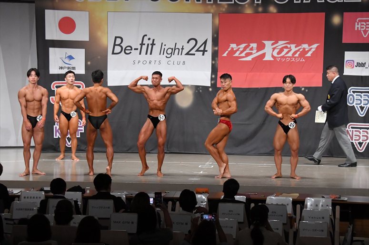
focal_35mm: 97
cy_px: 122
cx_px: 184
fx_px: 994
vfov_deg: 14.1
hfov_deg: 21.0
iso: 6400
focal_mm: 65
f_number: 5.6
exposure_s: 1/400
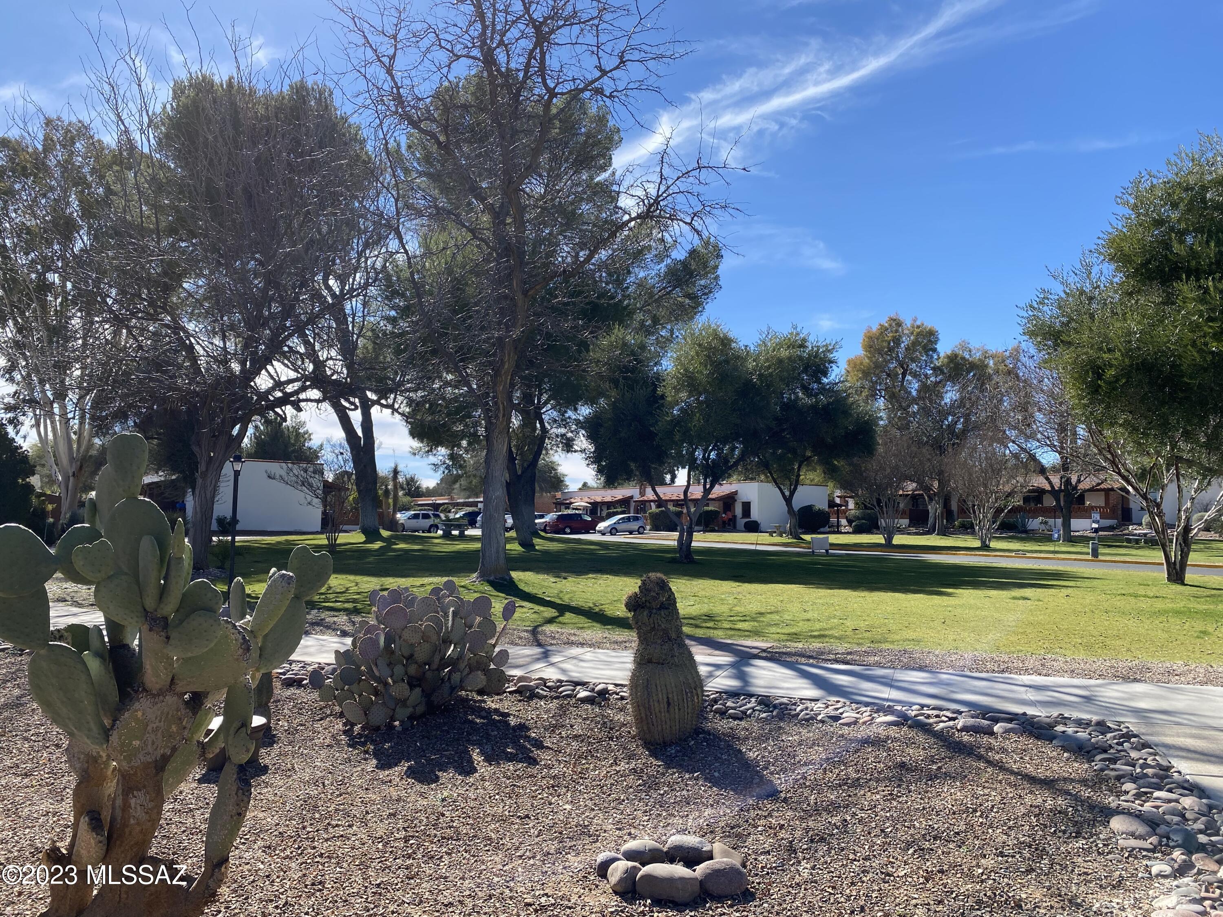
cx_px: 612
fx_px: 919
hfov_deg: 67.3
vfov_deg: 53.1
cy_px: 458
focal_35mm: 26
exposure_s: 1/2105
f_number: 1.8
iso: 32
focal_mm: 4.25
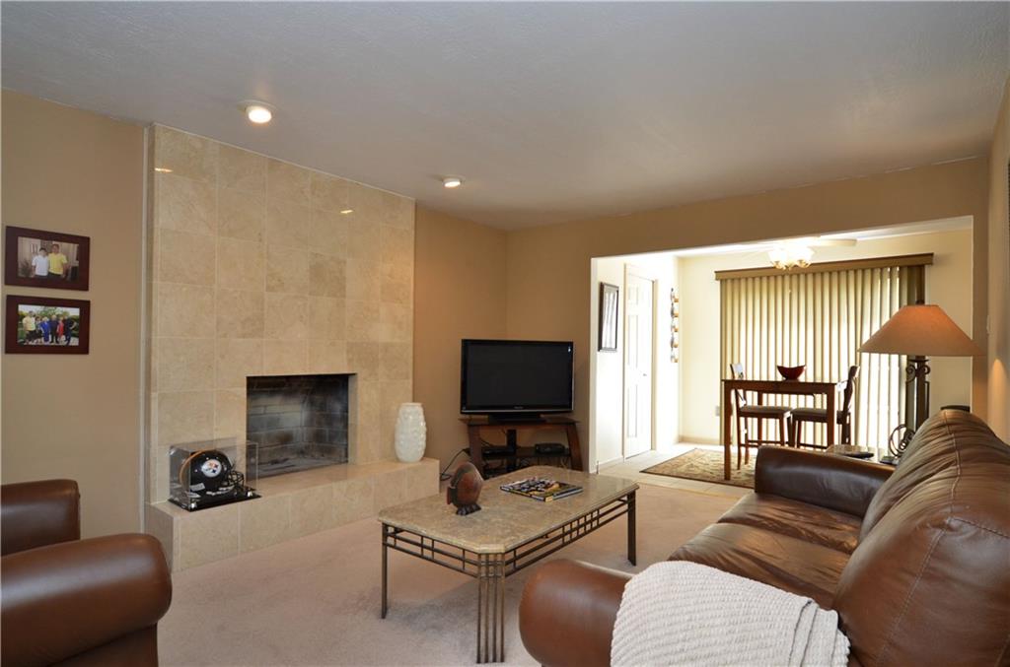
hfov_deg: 90.2
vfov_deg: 67.1
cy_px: 334
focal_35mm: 18
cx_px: 505
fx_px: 504
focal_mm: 12
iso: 800
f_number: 5.6
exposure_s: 1/60
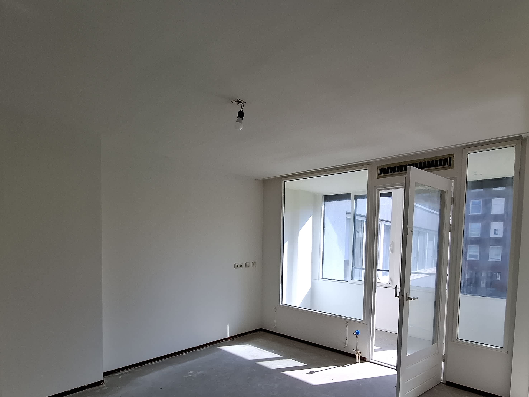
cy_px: 259
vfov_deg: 69.9
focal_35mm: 18
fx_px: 275
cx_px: 291
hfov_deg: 87.5
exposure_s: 1/297
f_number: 2.2
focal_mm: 1.7
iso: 40
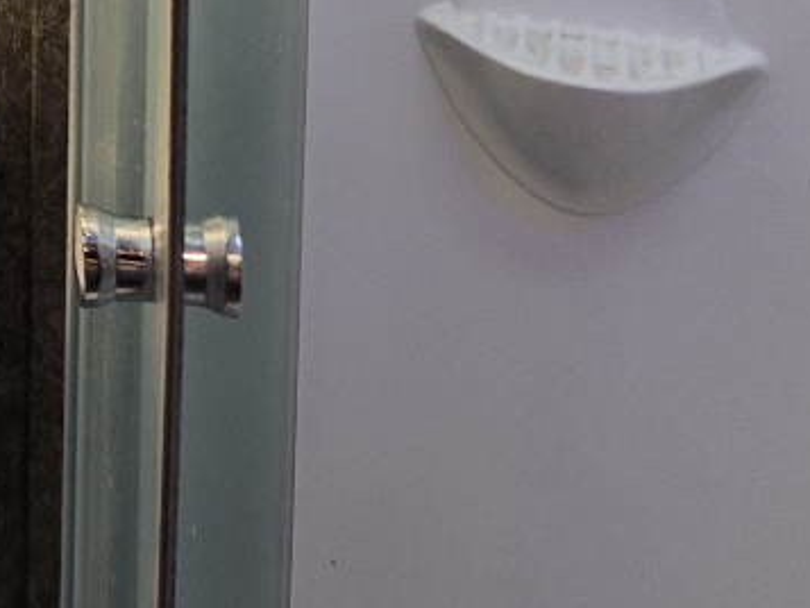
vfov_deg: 12.7
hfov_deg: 17.0
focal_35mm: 103
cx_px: -465
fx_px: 2411
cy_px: -583
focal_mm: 5.4
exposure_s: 1/52.1
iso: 100
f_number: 1.8
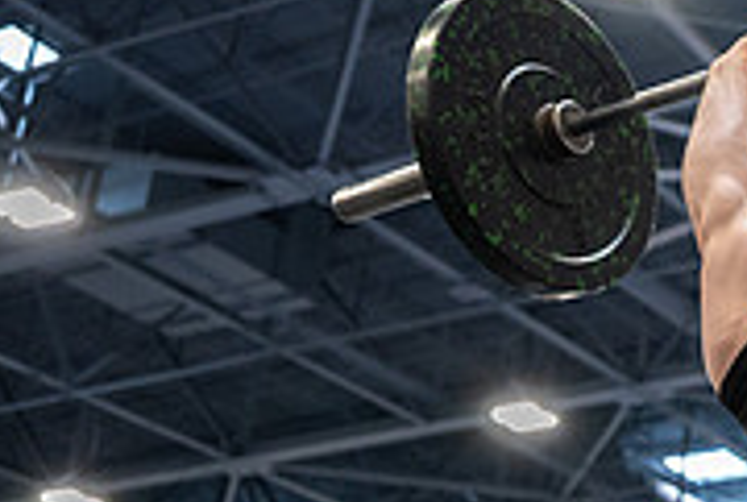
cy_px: 347
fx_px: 1935
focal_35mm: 93
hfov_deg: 19.2
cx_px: 1106
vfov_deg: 14.8
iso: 1000
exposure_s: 1/80
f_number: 2.8
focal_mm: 27
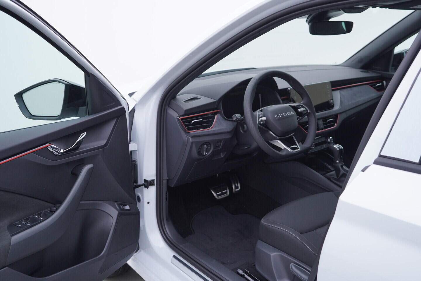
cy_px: 140
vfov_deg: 36.9
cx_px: 210
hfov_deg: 53.1
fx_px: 421
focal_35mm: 36
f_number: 3.2
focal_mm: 24
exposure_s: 1/50
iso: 125
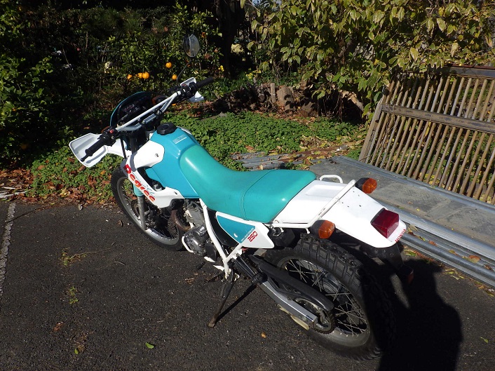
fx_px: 400
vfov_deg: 49.7
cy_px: 186
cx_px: 248
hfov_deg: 63.5
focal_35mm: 28
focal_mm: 5
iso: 125
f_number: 4.2
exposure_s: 1/1500
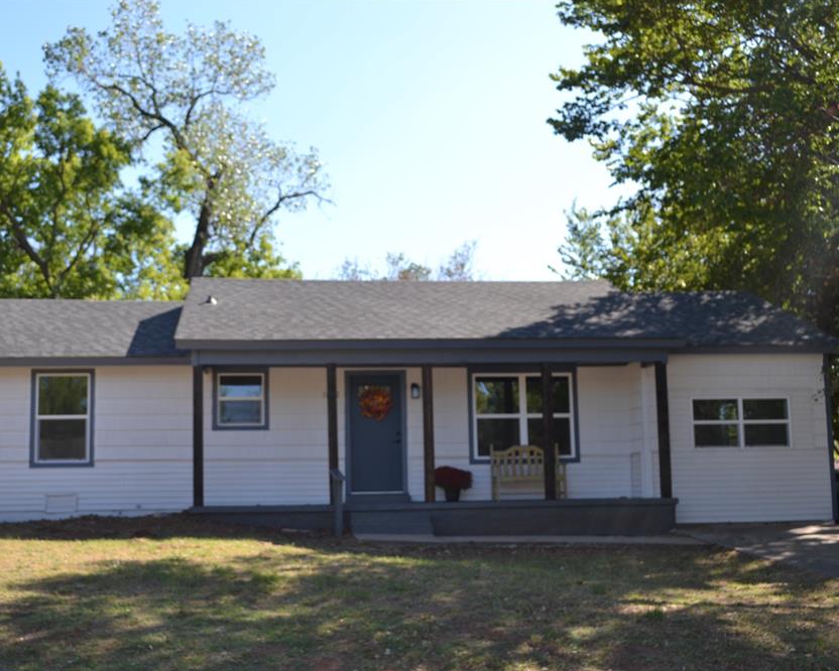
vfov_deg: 33.4
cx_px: 371
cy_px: 340
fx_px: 1118
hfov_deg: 41.1
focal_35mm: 45
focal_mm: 26
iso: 100
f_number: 5.6
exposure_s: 1/200
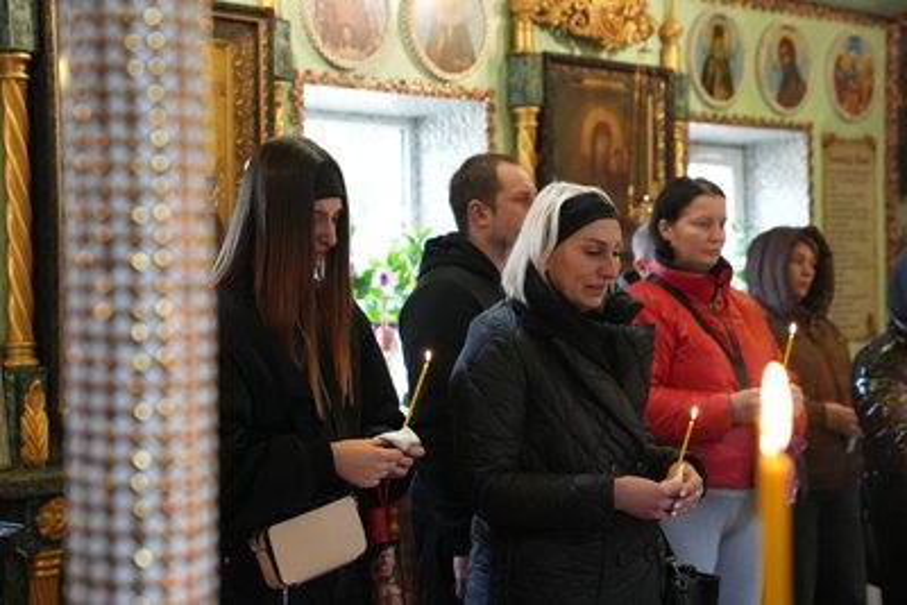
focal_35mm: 70
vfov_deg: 19.5
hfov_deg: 28.8
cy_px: 302
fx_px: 1764
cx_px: 454
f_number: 4
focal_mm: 70
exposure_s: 1/200
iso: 8000
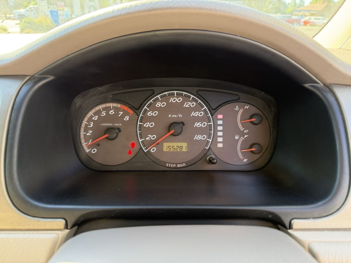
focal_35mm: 24
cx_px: 176
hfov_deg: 71.6
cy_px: 132
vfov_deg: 56.8
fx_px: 243
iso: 200
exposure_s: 1/133
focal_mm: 6.76
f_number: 1.78
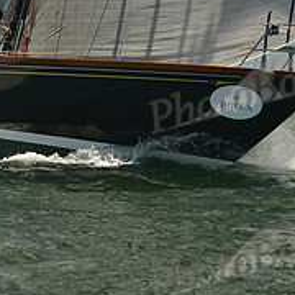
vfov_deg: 7.8
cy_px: 29
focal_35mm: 224
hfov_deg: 7.8
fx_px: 2160
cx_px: 66
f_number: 7.1
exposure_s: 1/800
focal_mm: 82
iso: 400
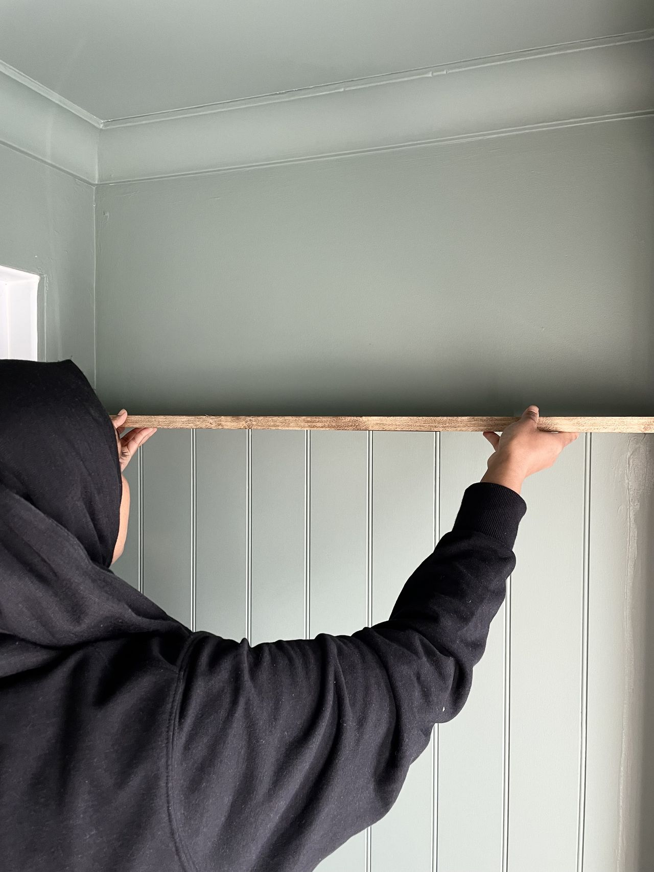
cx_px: 327
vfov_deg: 67.3
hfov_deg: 53.1
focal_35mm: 26
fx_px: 655
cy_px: 436
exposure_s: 1/78
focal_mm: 4.2
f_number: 1.6
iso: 125
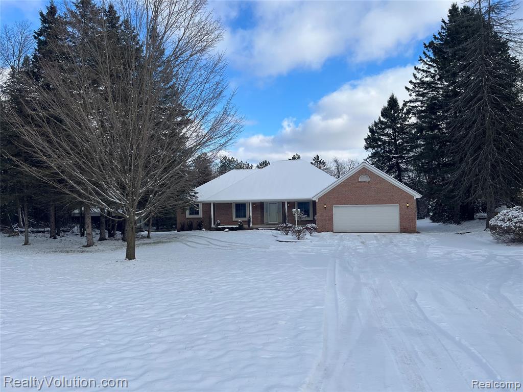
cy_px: 196
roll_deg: +0.6
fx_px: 393
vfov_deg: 53.1
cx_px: 262
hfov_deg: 67.3
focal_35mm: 26
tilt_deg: -0.9
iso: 50
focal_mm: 5.1
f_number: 1.6
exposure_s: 1/3745
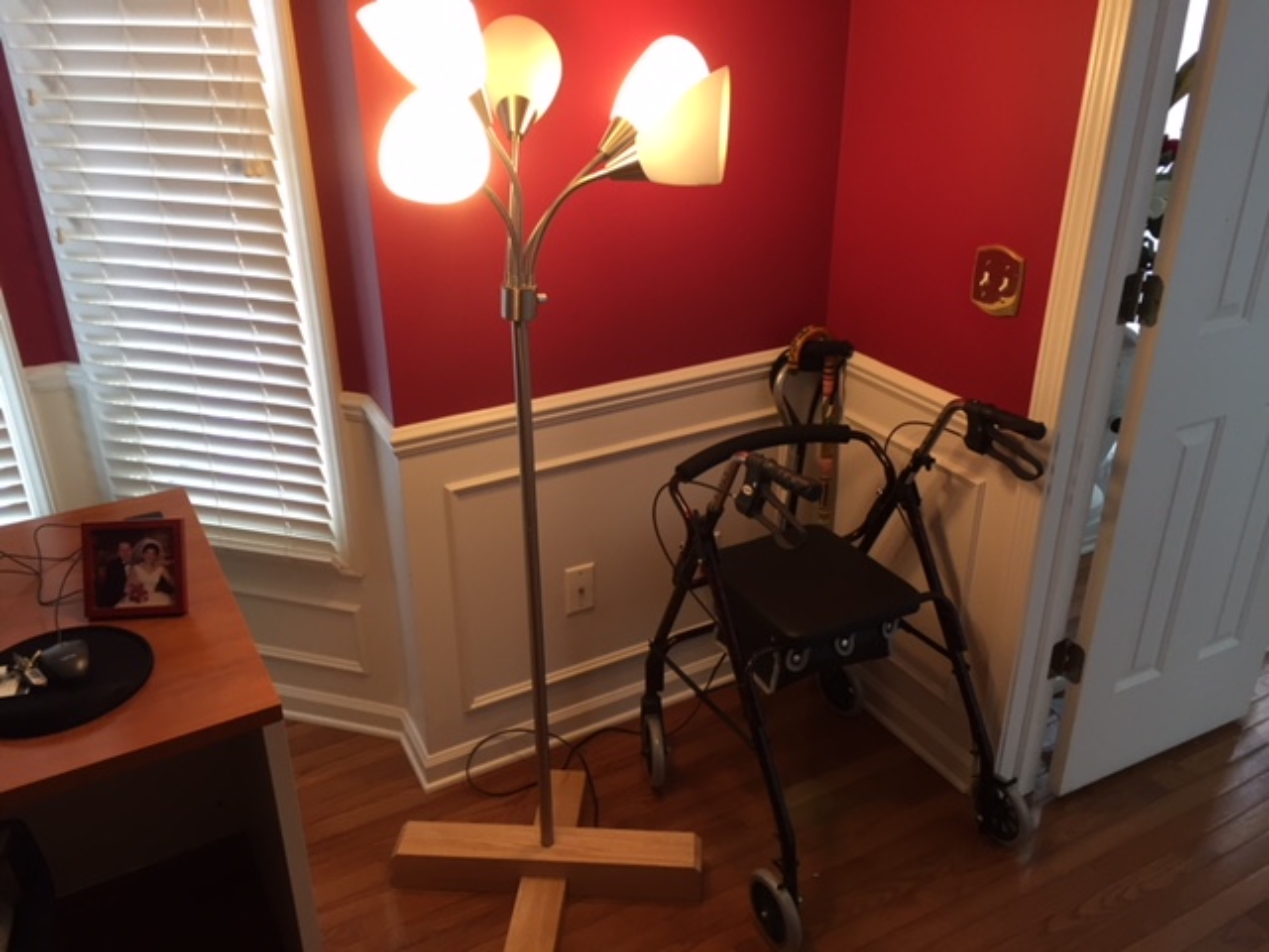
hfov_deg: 61.7
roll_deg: +0.7
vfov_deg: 48.2
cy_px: 476
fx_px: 1063
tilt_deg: -25.8
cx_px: 634
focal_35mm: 29
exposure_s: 1/30
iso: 80
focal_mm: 4.15
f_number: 2.2
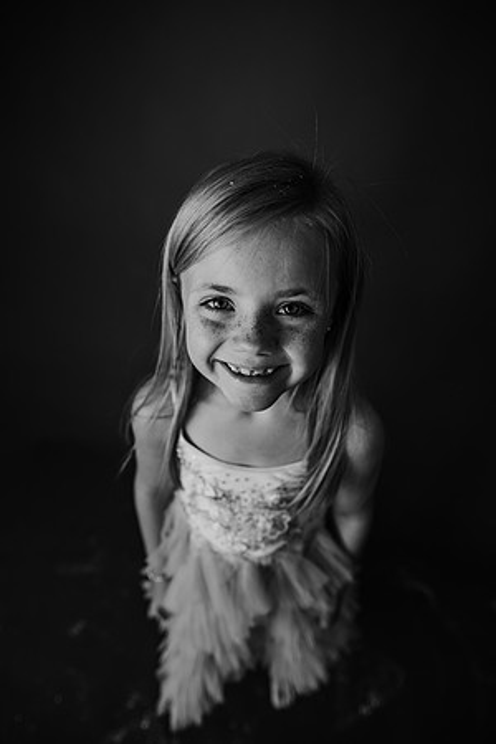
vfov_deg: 73.7
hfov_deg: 53.1
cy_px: 372
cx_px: 248
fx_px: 496
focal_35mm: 24
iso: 100
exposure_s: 1/160
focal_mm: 24
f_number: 2.8
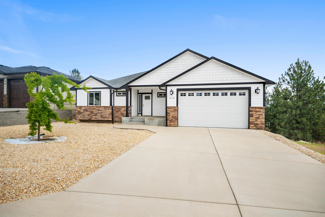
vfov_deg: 68.9
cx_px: 162
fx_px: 158
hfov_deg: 91.6
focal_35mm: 18
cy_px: 108
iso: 100
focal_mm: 17.5
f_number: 8
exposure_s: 1/50
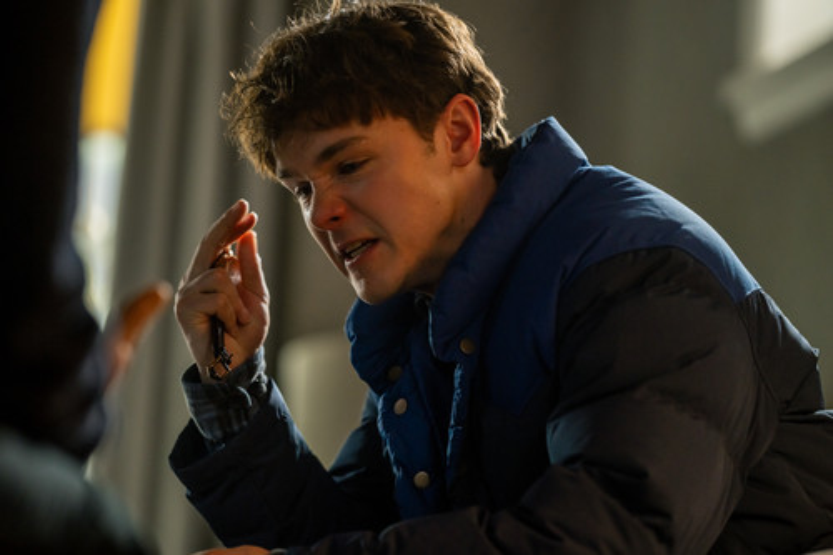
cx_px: 416
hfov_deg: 15.2
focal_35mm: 135
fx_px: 3123
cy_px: 278
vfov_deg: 10.2
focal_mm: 135
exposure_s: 1/100
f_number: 2.2
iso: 1250
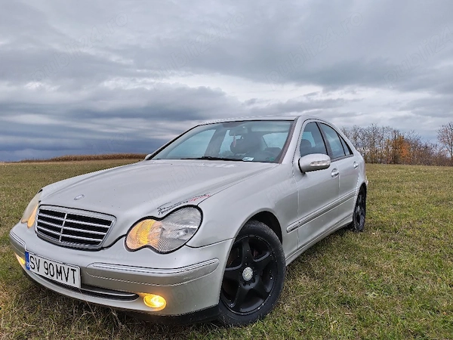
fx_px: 353
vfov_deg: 51.4
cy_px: 170
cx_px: 226
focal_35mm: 27
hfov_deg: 65.3
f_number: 1.9
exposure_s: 1/100
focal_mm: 6.12
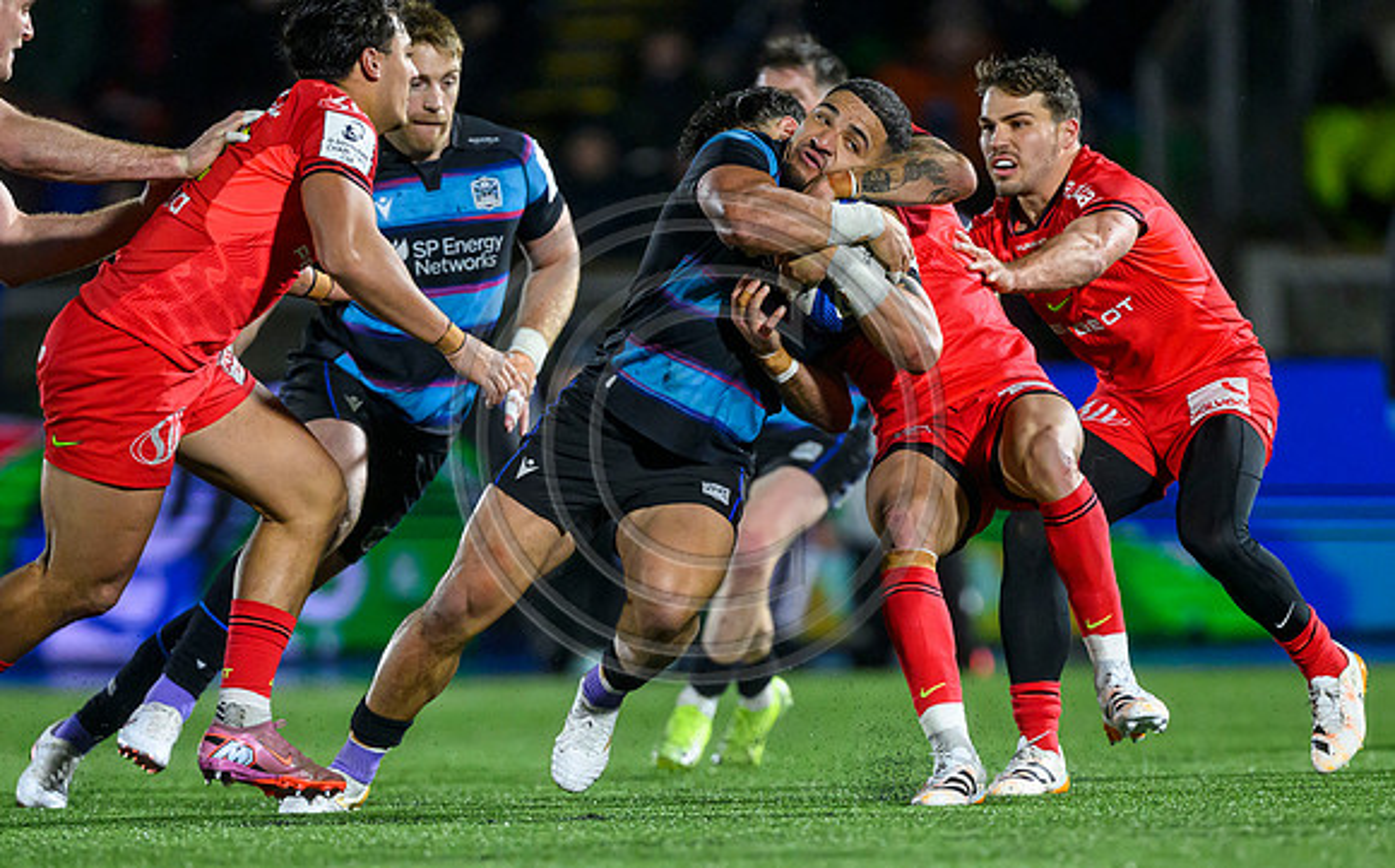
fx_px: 24767
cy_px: 742
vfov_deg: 2.0
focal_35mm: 652
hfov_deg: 3.2
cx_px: 584
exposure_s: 1/2000
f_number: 3.2
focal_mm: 400
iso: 5000
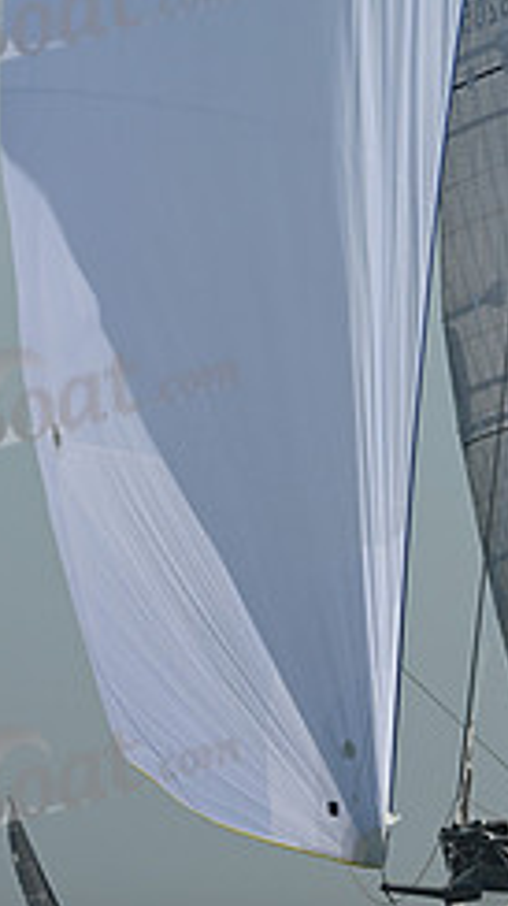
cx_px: 432
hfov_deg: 6.1
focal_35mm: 199
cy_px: 182
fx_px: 4772
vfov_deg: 10.8
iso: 320
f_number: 10
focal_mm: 80
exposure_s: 1/1250
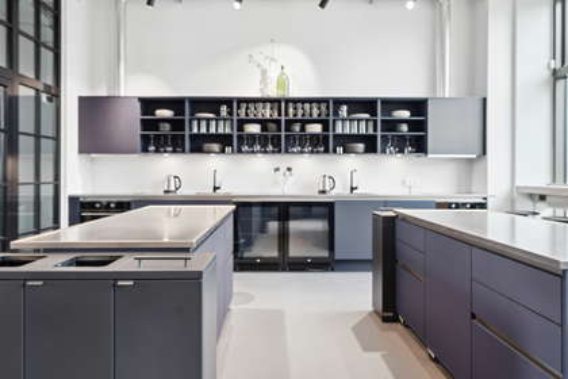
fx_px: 379
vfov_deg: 53.1
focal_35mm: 24
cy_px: 190
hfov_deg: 73.7
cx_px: 284
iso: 400
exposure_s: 1/30
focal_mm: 24
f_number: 8
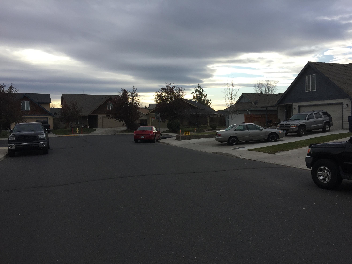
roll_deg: +0.8
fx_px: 295
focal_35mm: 29
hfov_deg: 61.7
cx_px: 176
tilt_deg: -3.5
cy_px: 132
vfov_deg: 48.2
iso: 32
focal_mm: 4.15
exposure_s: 1/1464
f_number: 2.2
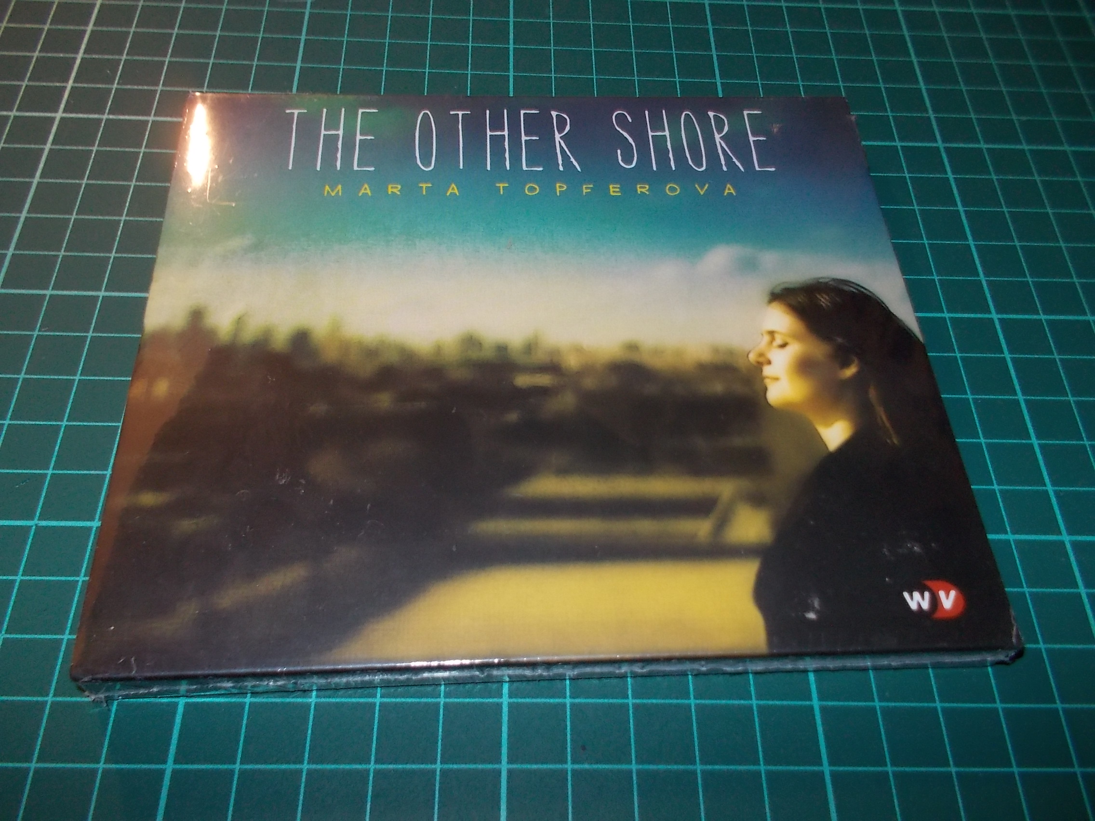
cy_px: 410
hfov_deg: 61.7
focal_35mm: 29
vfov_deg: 48.2
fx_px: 917
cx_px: 548
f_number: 3.3
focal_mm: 4.1
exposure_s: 1/30
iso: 200
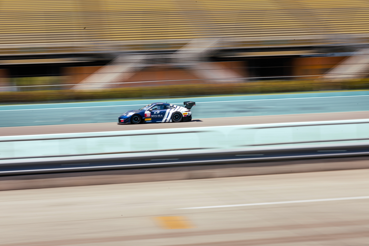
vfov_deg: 19.5
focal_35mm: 70
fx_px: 717
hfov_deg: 28.8
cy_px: 123
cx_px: 184
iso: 100
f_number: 22
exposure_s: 1/30
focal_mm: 70
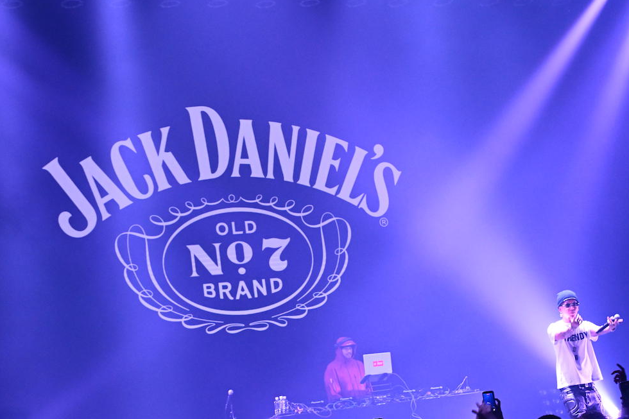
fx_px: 1310
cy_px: 293
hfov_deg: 27.0
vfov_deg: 18.1
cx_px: 347
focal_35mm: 75
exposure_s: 1/160
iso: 4000
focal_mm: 49
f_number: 4
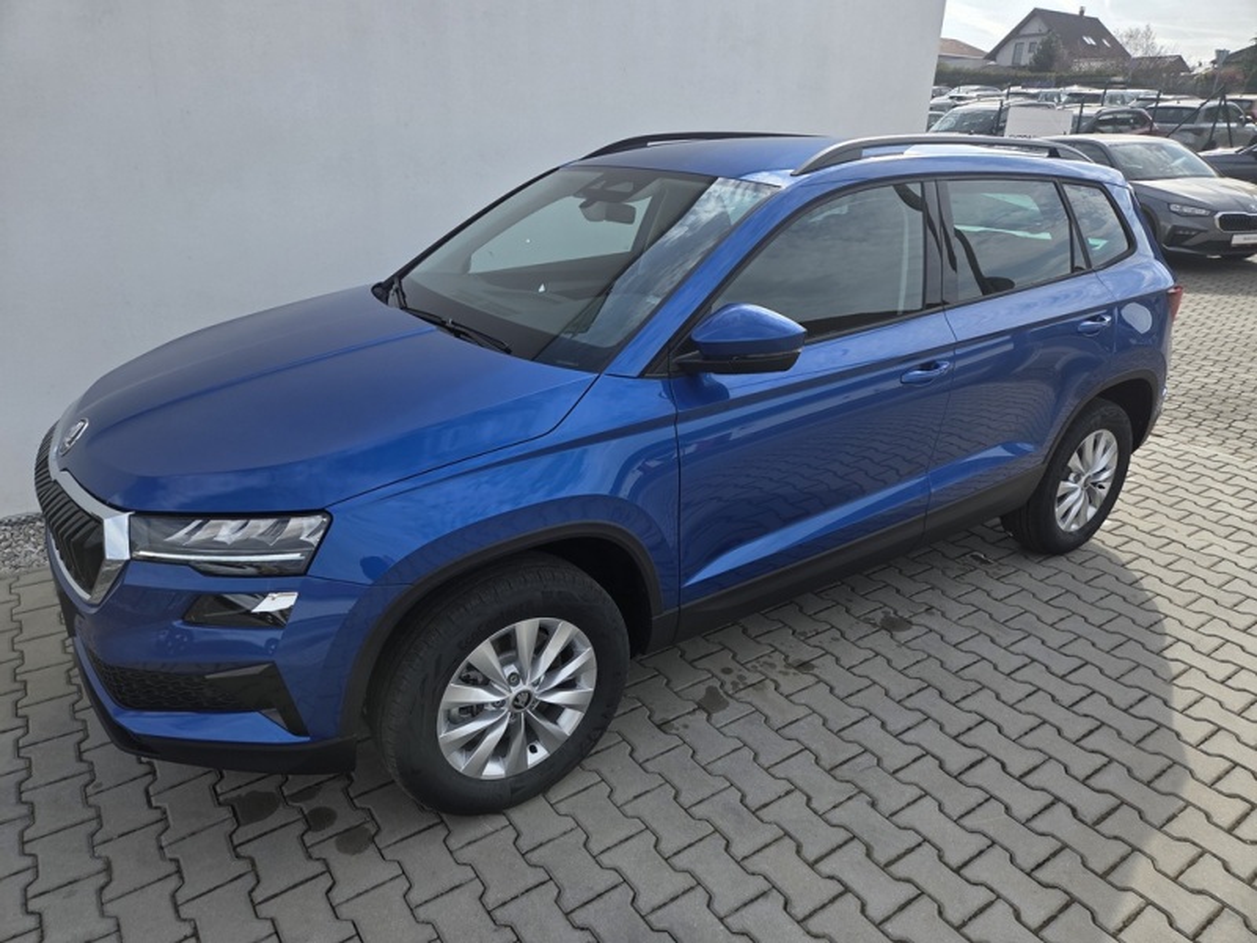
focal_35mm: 23
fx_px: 835
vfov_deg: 58.9
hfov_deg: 73.9
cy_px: 472
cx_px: 628
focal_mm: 5.4
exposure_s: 1/3246
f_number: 1.8
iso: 80
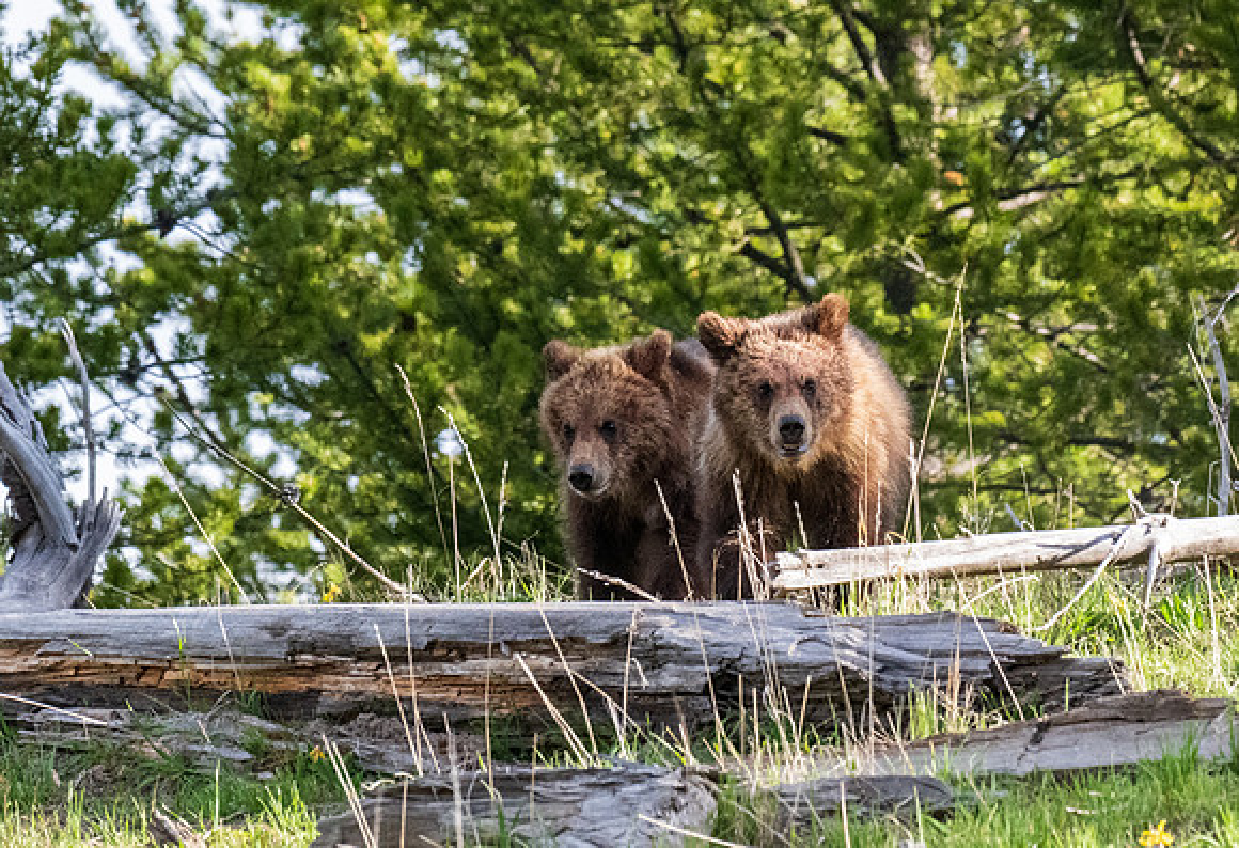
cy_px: 122
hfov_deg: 2.0
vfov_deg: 1.3
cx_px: 796
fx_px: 36302
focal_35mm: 1046
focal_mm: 600
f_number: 11
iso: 8000
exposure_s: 1/1600
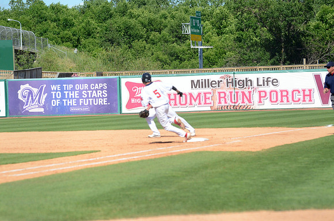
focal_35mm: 210
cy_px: 110
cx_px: 167
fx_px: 1944
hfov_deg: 9.8
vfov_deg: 6.5
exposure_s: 1/8000
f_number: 4.8
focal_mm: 140
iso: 1250
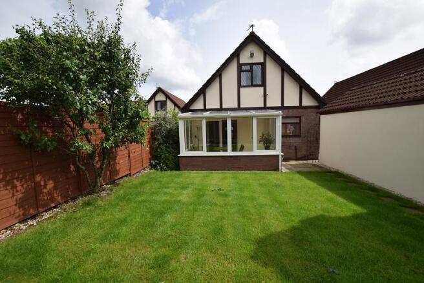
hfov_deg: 100.4
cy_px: 142
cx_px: 212
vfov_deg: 77.3
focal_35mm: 15
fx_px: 177
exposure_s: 1/400
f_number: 10
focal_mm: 10
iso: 200
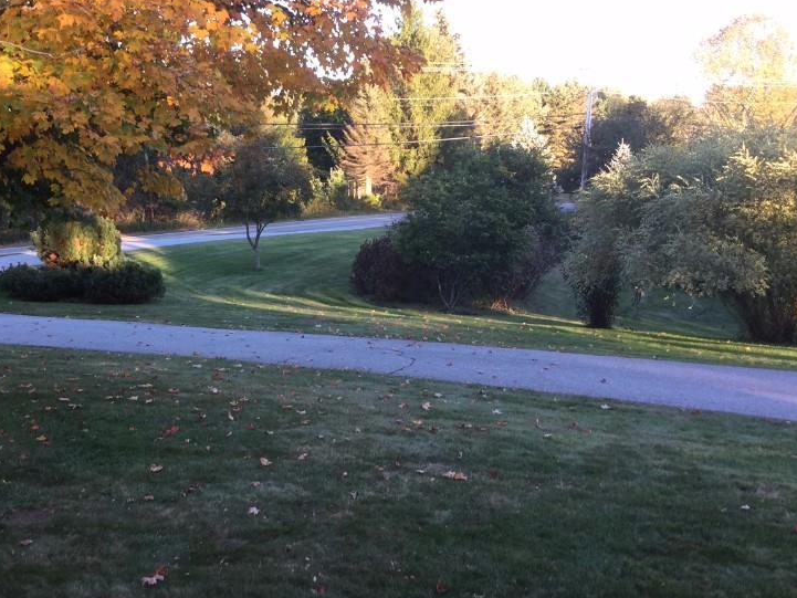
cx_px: 313
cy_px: 306
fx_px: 1013
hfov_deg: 42.7
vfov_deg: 32.9
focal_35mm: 44
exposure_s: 1/60
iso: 25
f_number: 2.4
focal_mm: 3.3
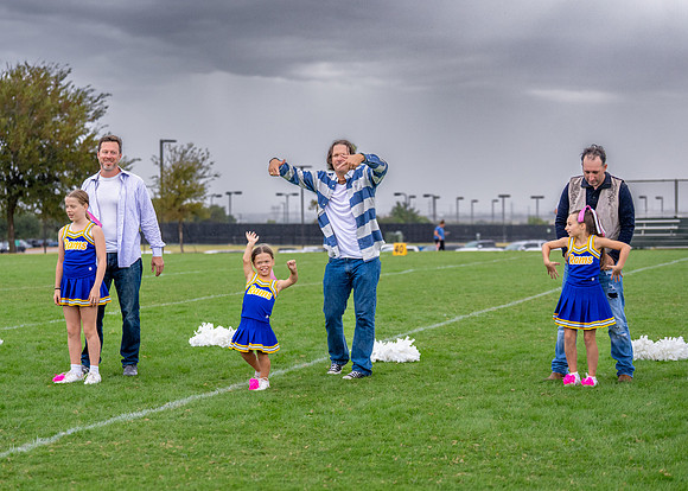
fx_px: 1749
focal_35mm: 90
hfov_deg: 22.3
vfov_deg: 16.0
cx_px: 316
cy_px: 267
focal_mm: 75
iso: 500
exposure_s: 1/1600
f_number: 2.8
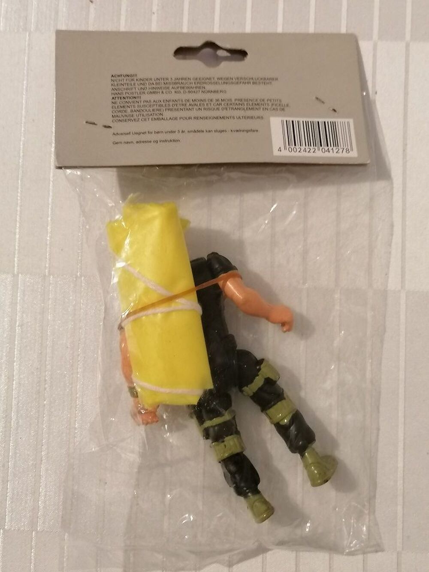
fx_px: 727
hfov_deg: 32.9
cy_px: 286
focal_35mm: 44
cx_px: 214
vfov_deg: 42.9
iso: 320
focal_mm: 4.75
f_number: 1.8
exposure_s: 1/30
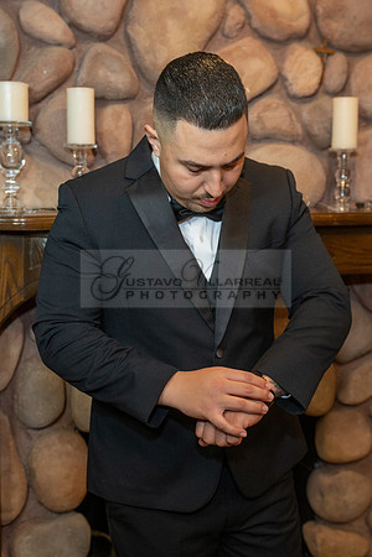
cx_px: 170
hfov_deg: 25.6
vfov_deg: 37.6
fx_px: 820
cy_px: 273
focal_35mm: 53
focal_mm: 31
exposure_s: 1/160
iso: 640
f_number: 4
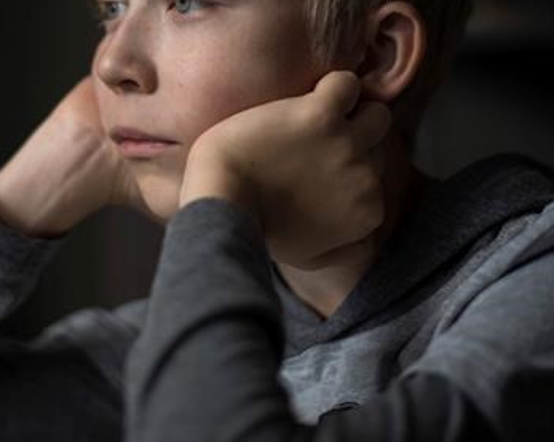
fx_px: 1442
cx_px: 184
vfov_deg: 17.3
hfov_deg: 21.7
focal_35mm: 88
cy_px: 99
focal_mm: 50
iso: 200
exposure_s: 1/125
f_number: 2
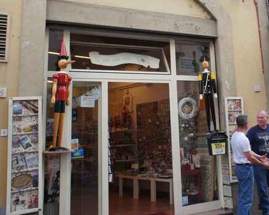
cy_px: 69
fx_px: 326
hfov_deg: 42.9
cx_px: 211
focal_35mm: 41
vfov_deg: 36.1
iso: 200
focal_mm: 16
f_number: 4.5
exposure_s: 1/200
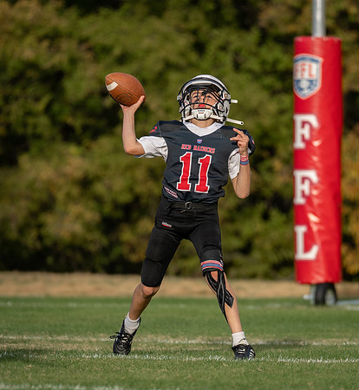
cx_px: 213
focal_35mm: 476
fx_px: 5834
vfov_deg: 3.8
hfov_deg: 3.5
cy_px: 218
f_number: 2.8
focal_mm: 200
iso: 100
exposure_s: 1/1250
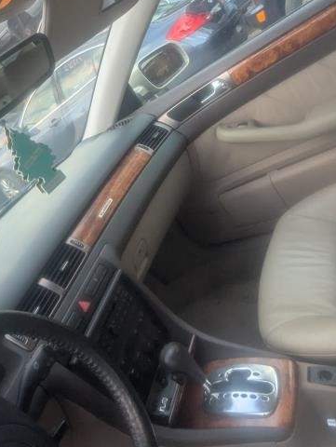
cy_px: 194
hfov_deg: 42.4
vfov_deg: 56.6
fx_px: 413
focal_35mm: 32
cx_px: 70
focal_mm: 2.35
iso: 101
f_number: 2.2
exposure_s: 1/135
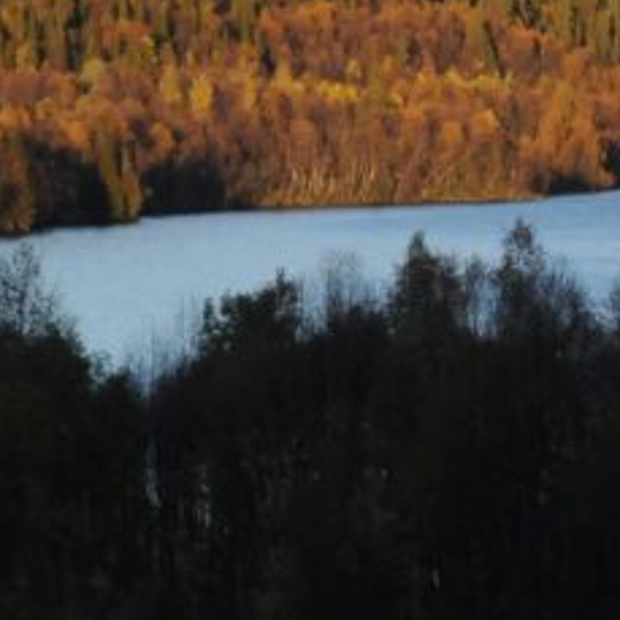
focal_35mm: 484
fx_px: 9806
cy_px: -108
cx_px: 119
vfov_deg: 3.6
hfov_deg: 3.6
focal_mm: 85
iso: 1250
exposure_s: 1/500
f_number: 11
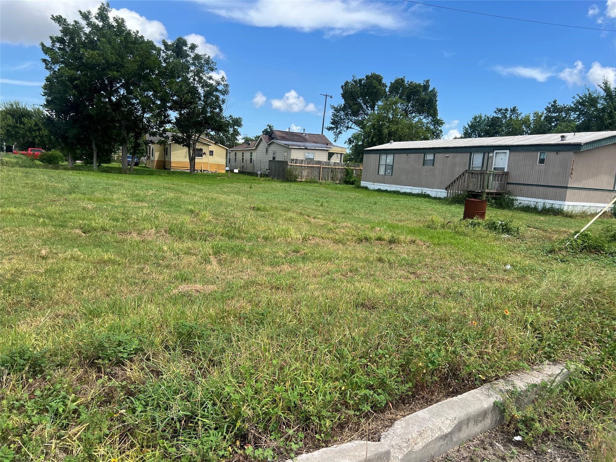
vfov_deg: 53.1
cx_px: 308
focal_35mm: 26
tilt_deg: -6.5
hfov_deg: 67.3
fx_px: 463
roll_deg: -3.2
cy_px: 231
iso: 50
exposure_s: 1/2571
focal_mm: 5.7
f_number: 1.5
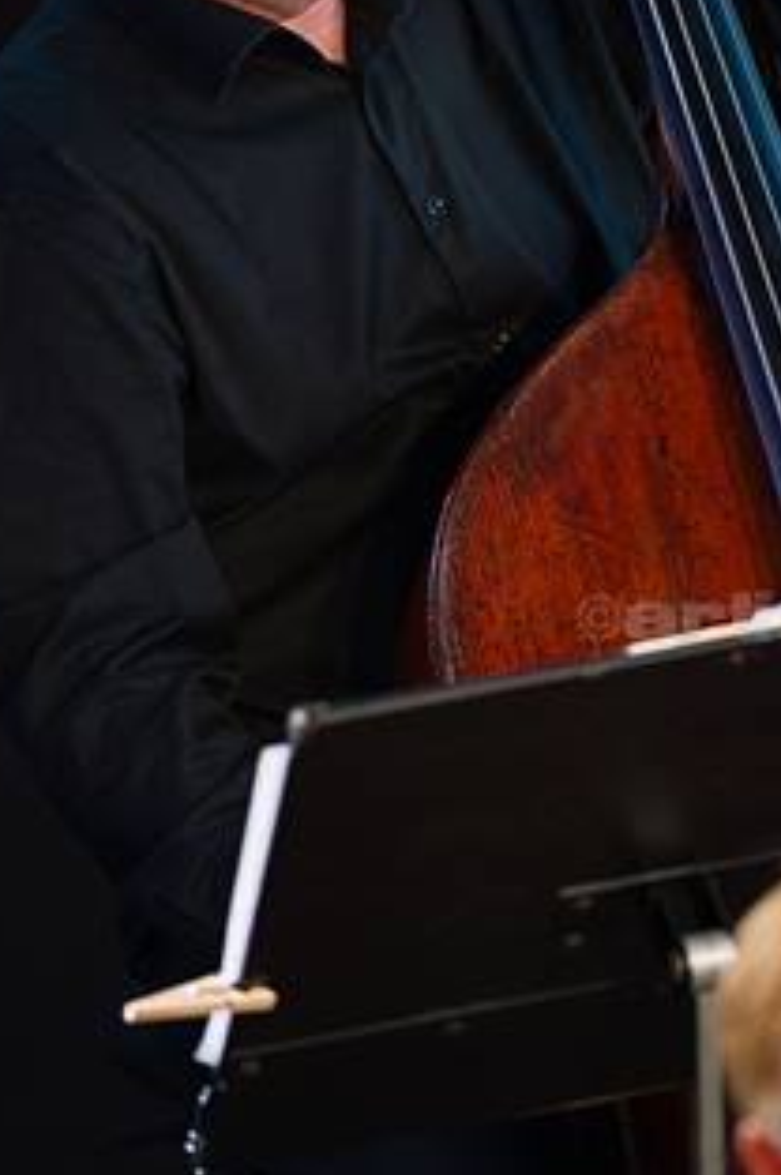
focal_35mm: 690
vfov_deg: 3.0
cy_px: 345
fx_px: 22502
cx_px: 603
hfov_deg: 2.0
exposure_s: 1/1250
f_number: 2.8
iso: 2000
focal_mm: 300
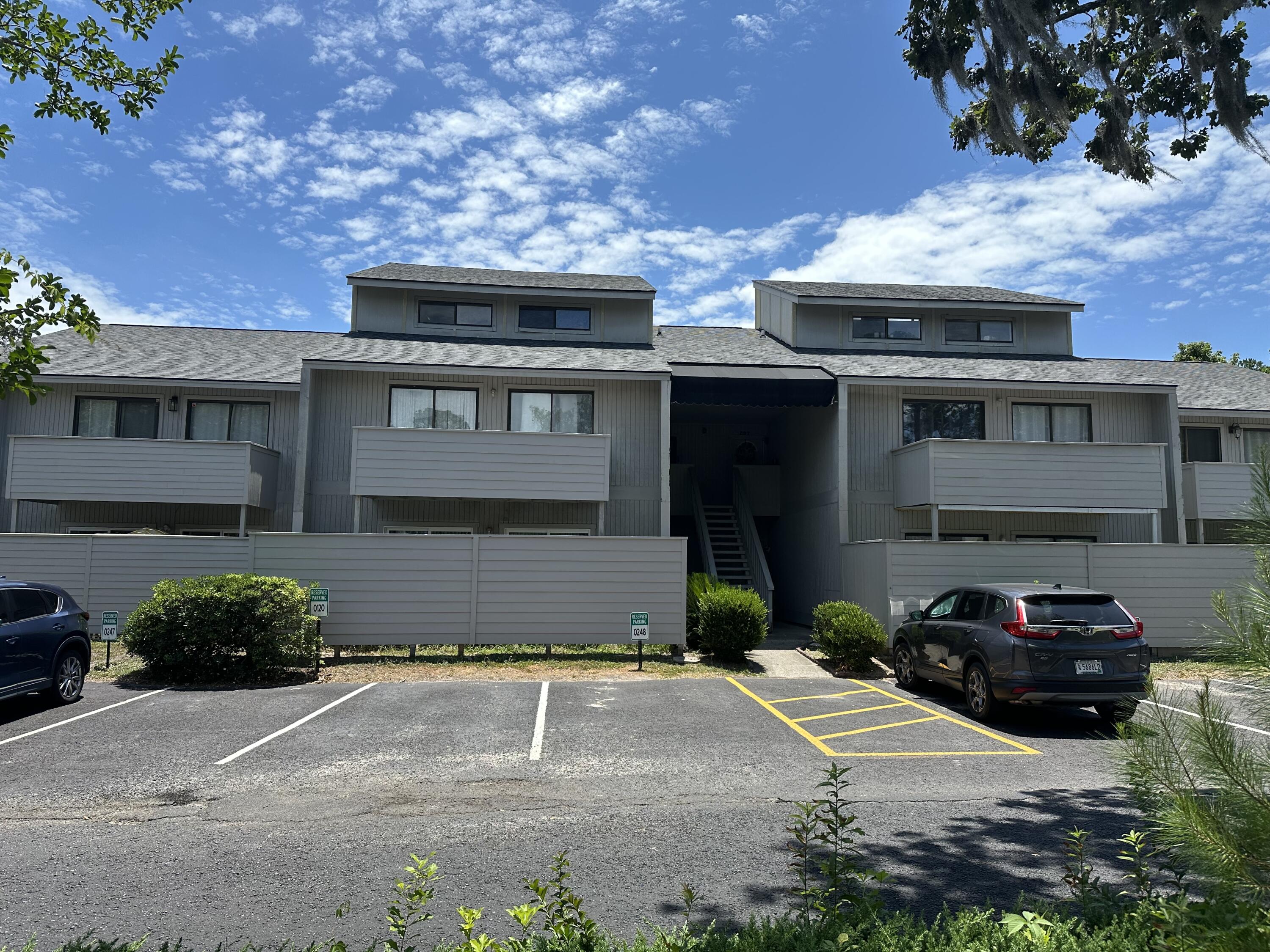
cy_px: 476
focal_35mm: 24
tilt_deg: +7.0
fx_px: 881
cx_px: 635
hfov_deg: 71.6
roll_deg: -0.8
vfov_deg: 56.8
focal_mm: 6.86
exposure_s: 1/4348
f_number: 1.78
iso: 80
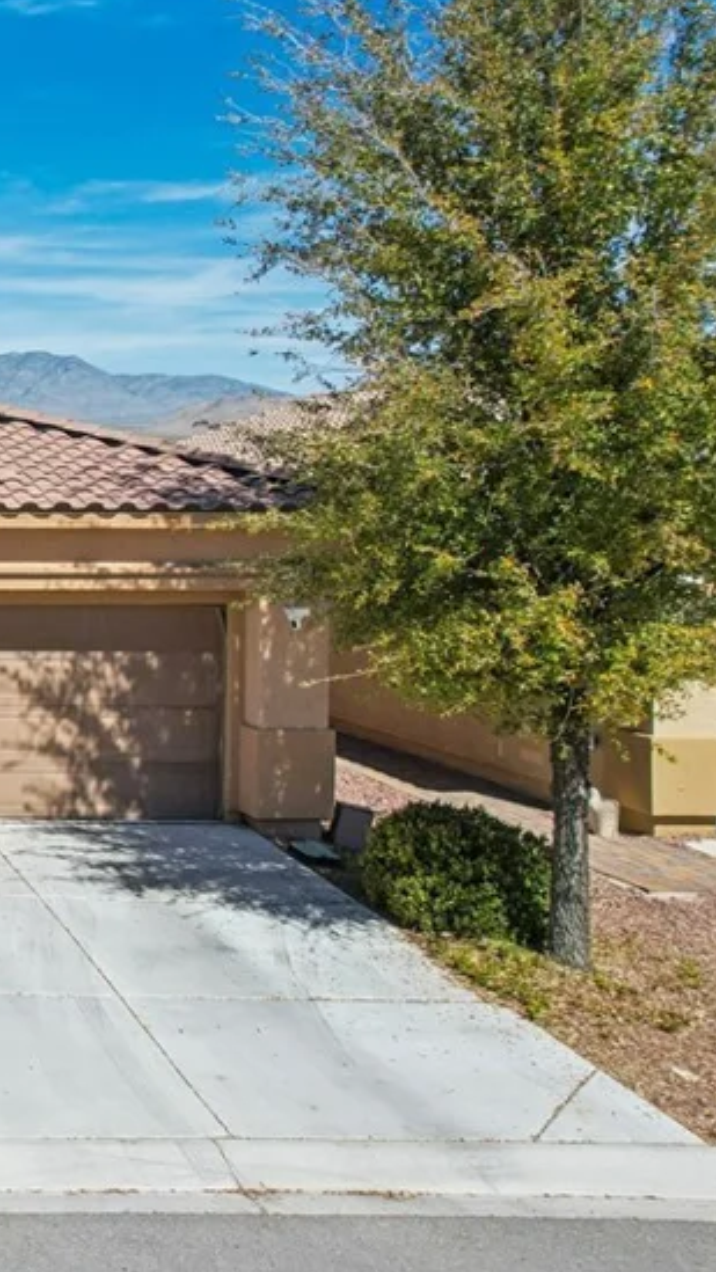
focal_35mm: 43
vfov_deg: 47.3
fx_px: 1451
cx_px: -463
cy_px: 570
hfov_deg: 21.4
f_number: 2.8
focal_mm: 8.4
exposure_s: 1/2000
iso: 120
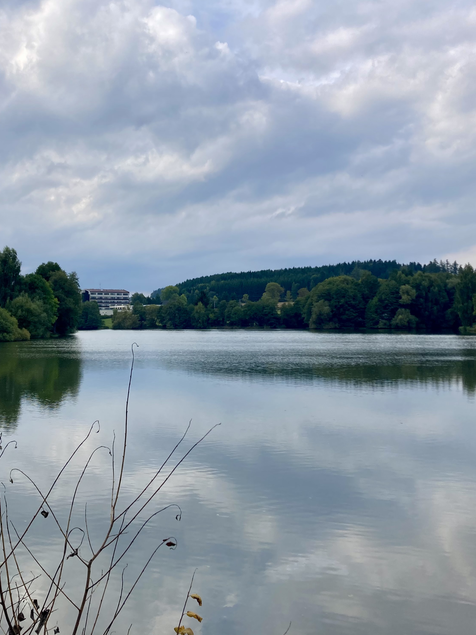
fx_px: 697
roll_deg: +0.7
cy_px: 315
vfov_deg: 49.0
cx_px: 200
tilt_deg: -1.4
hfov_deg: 37.6
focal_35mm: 38
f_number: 1.8
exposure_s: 1/1453
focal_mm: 3.99
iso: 20
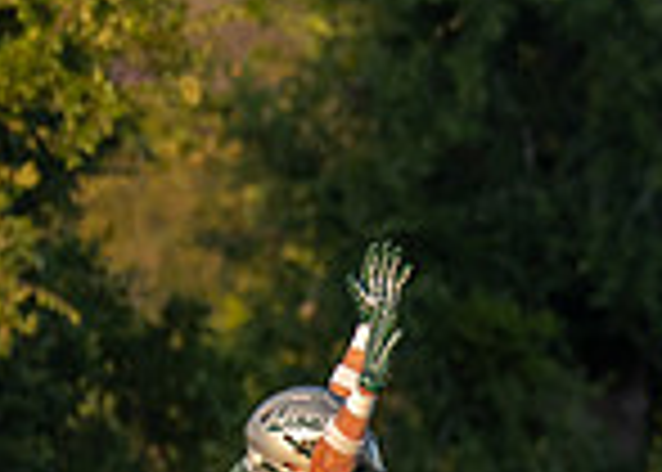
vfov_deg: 0.9
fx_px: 29067
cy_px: 646
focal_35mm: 1546
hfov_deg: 1.3
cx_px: 825
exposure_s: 1/1250
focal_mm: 200
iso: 200
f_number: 2.8
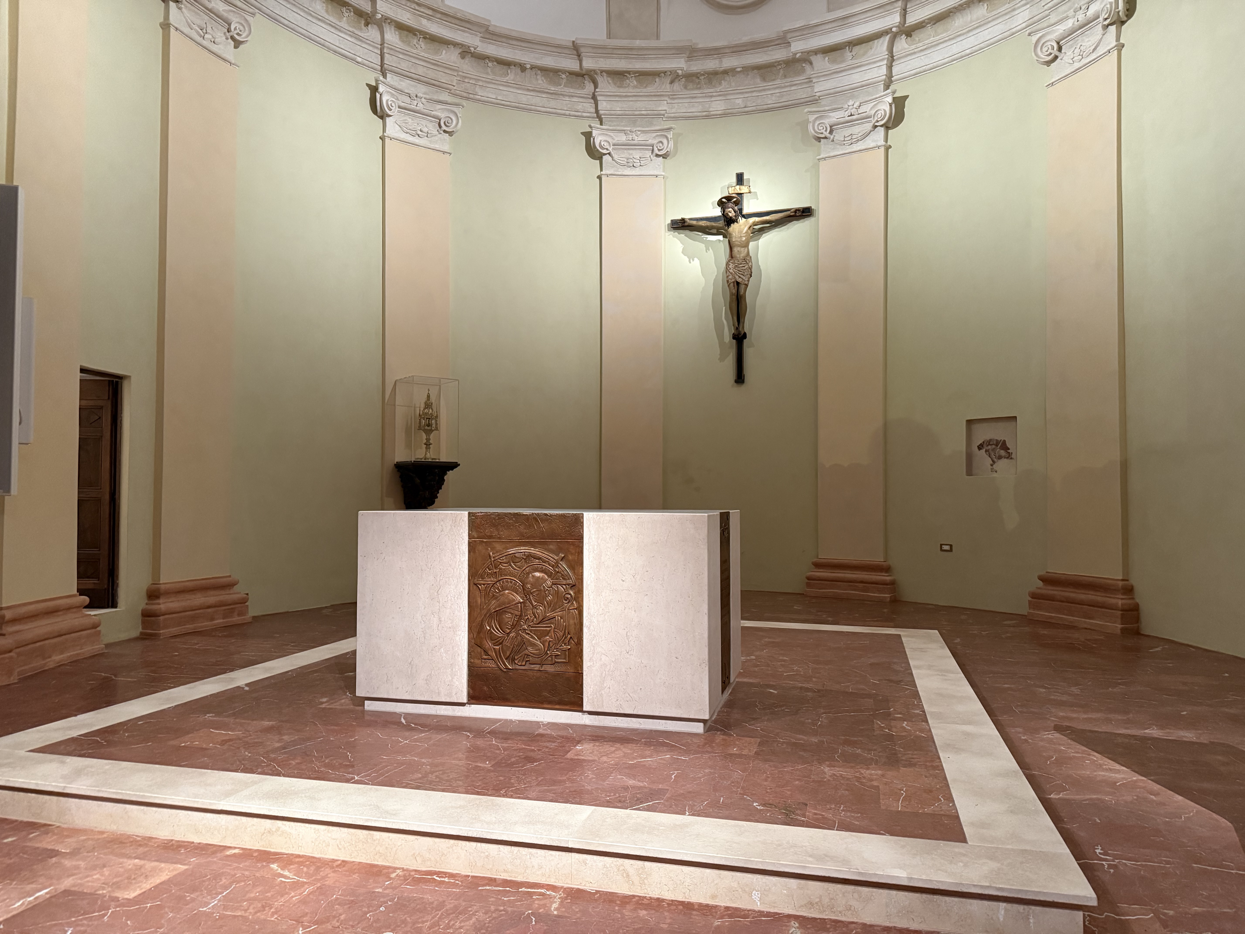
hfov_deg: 71.6
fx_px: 863
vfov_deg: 56.8
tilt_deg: +2.4
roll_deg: +0.1
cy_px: 467
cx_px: 622
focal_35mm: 24
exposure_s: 1/60
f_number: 1.78
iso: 640
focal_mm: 6.76
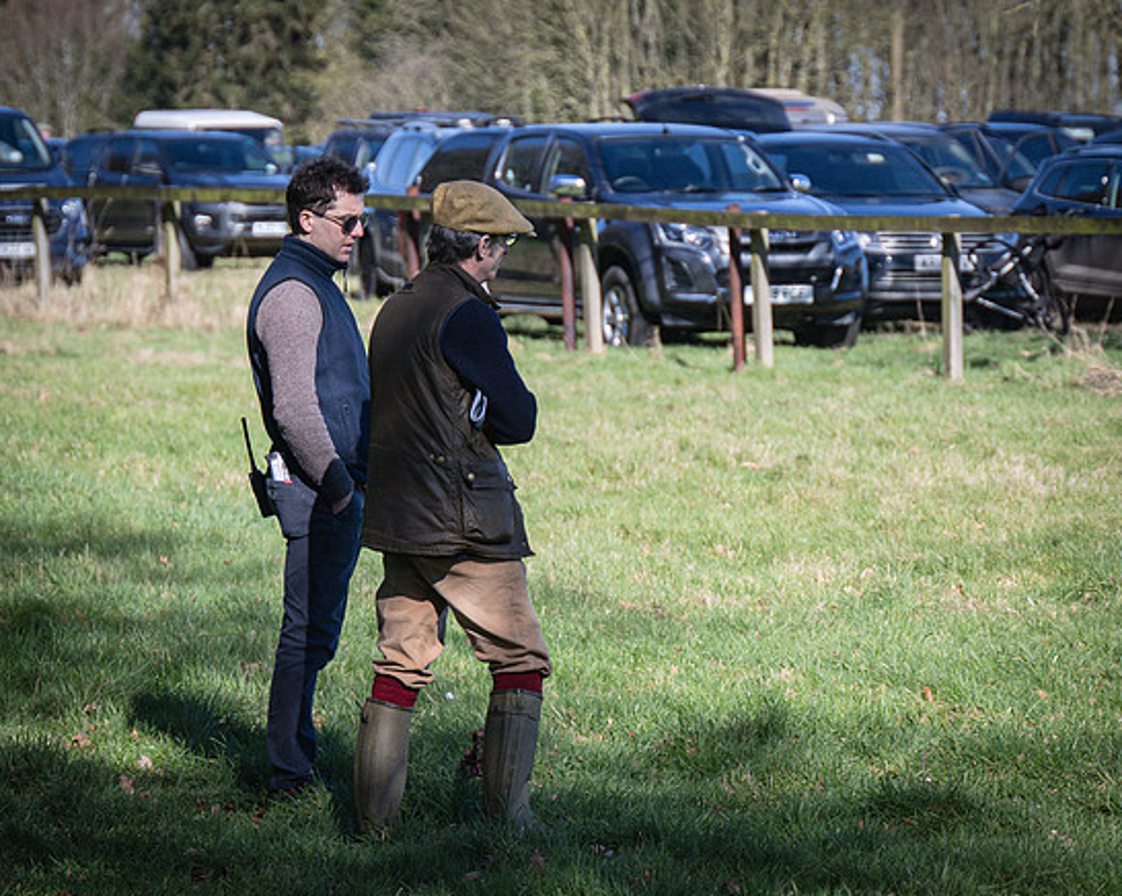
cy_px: 405
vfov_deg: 6.6
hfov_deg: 8.2
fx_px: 7798
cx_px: 514
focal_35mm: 235
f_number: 4
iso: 160
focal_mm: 98
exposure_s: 1/2000
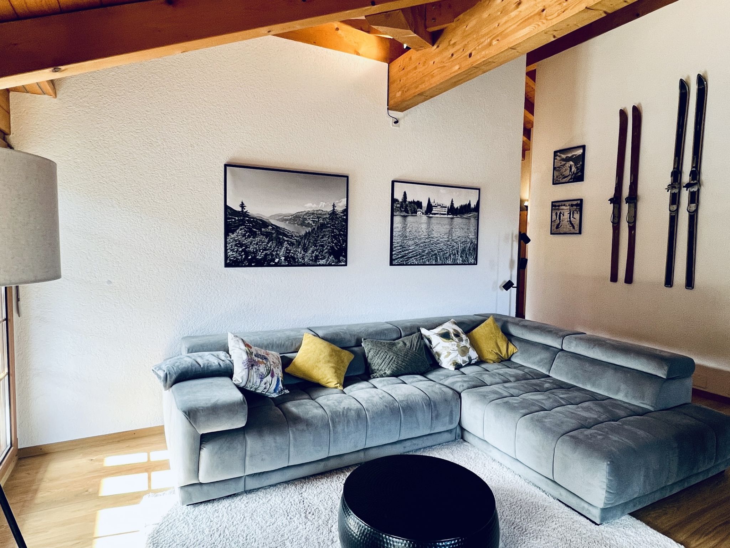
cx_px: 365
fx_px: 274
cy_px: 274
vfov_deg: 89.9
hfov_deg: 106.2
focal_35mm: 13
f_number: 1.8
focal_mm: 1.57
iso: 125
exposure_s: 1/99
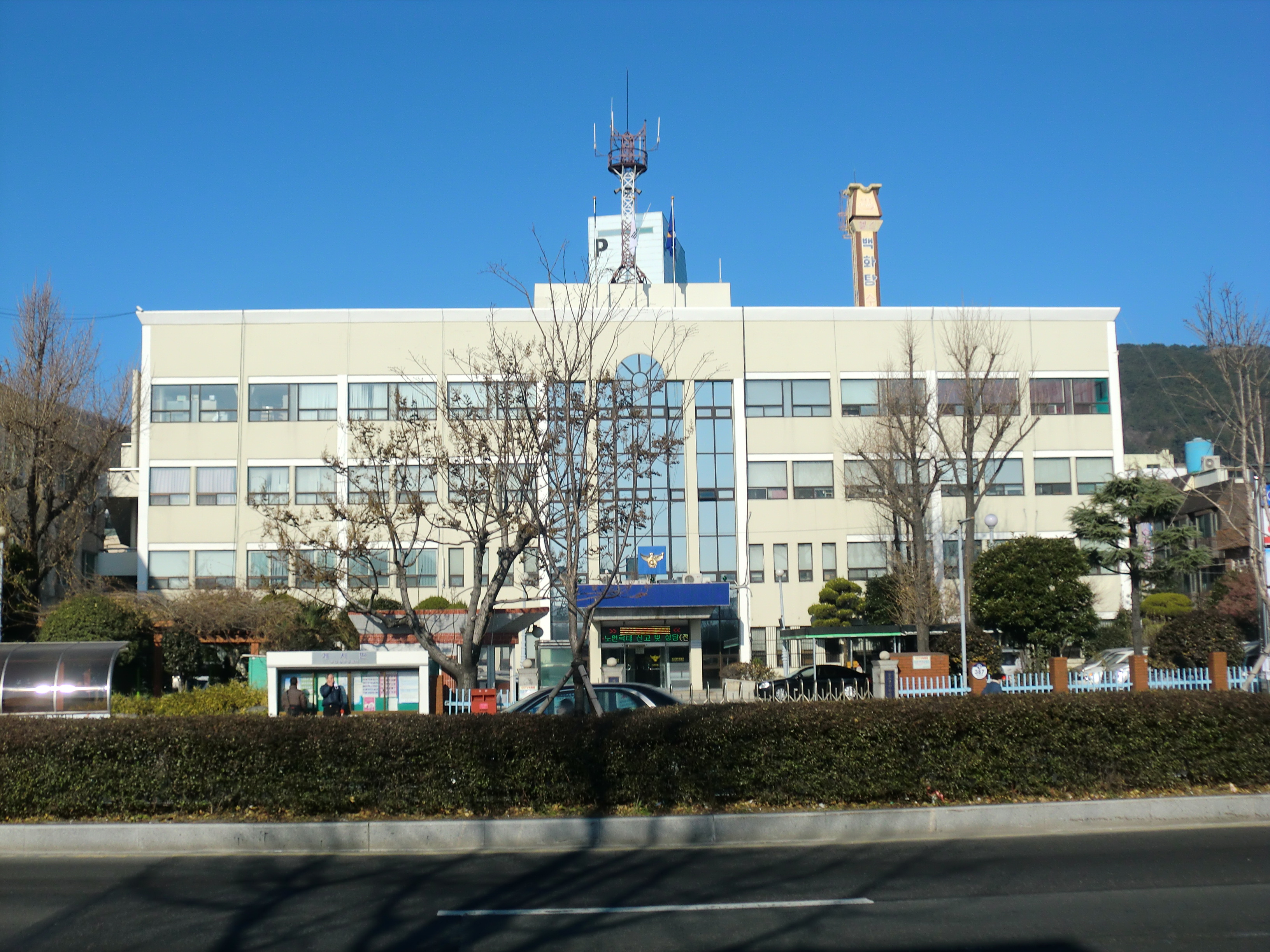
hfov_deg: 44.8
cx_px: 635
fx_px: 1541
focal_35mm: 42
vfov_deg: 34.3
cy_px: 476
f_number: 8.5
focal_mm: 7.7
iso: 64
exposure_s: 1/200
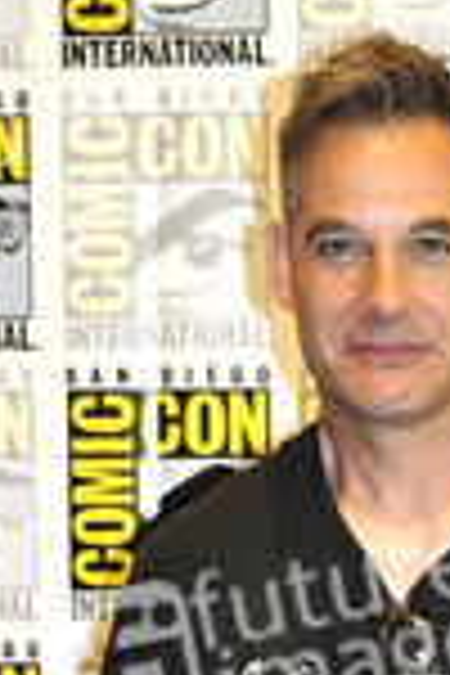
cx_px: 398
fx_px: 1800
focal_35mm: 96
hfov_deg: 14.1
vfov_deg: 19.6
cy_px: 873
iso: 1000
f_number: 4.5
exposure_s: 1/60
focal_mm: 24
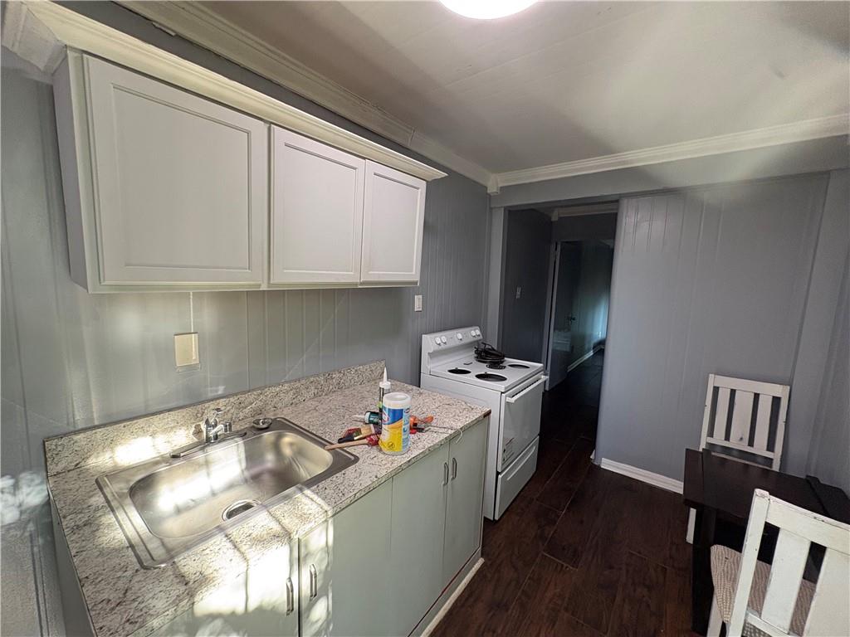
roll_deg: -1.2
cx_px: 425
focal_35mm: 14
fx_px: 344
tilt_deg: -7.5
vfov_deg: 85.7
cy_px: 318
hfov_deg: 102.1
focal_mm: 2.22
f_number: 2.2
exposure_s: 1/88
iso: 200
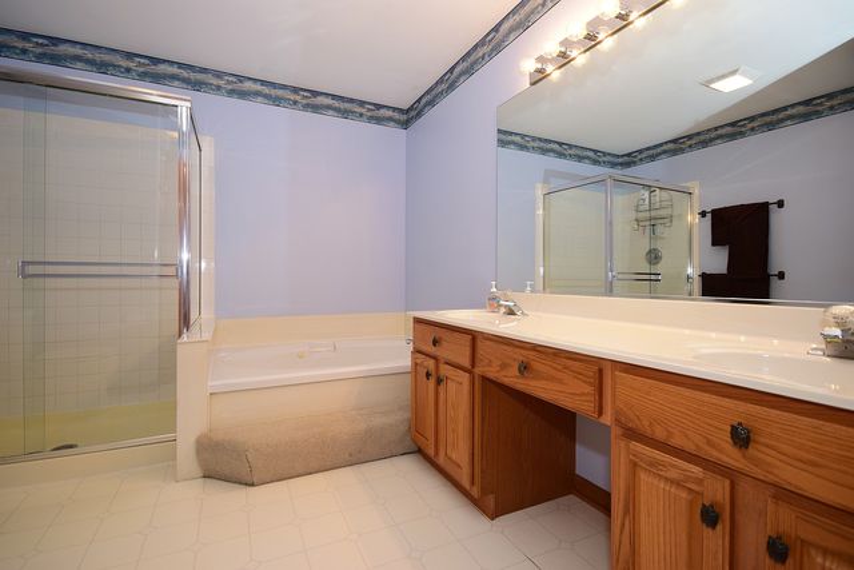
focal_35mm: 16
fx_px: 391
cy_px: 285
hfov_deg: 95.0
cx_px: 427
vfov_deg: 72.1
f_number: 6.3
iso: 640
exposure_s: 1/60
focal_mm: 11
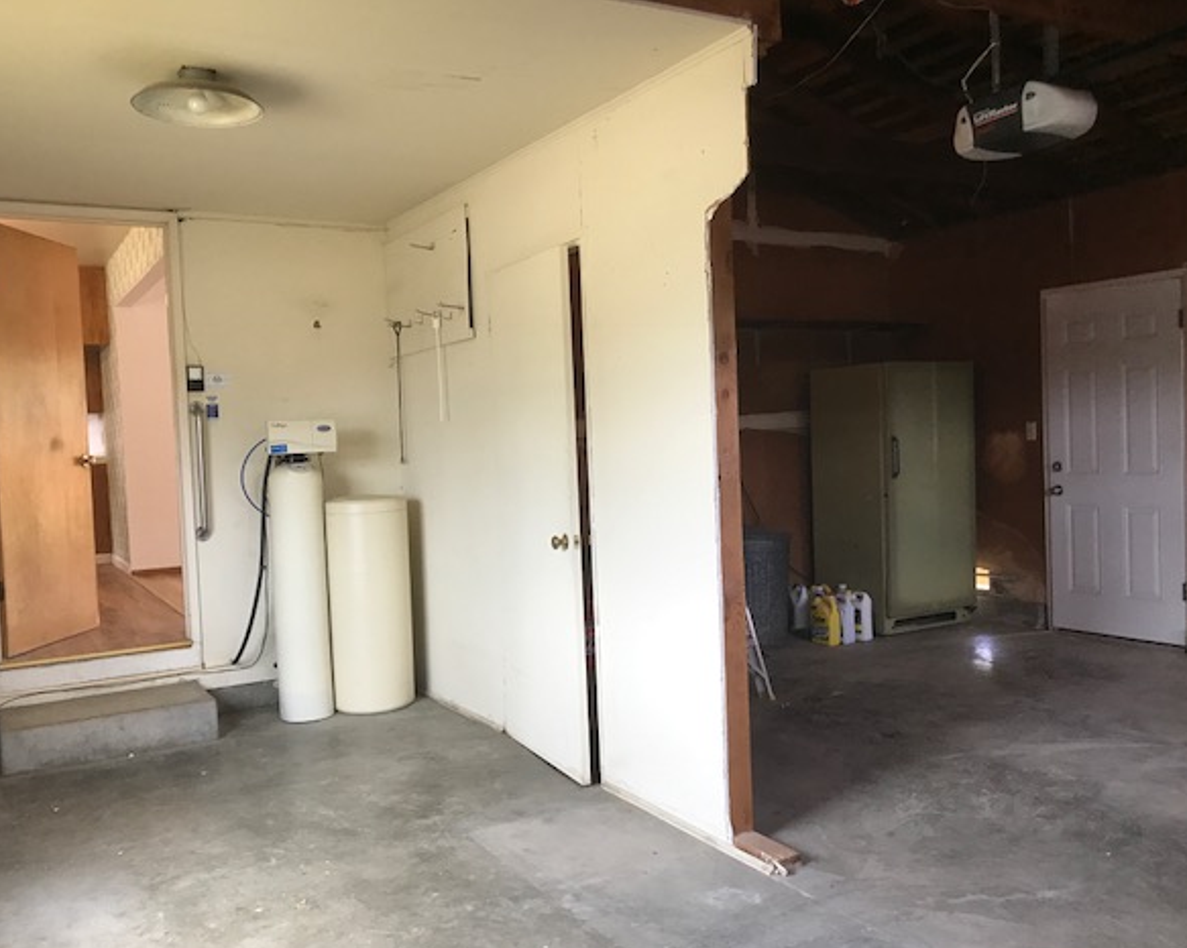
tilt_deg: -1.7
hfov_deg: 58.8
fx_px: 1054
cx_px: 599
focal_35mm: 30
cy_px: 486
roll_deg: +1.4
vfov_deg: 48.5
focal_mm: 3.99
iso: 25
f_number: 1.8
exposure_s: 1/40
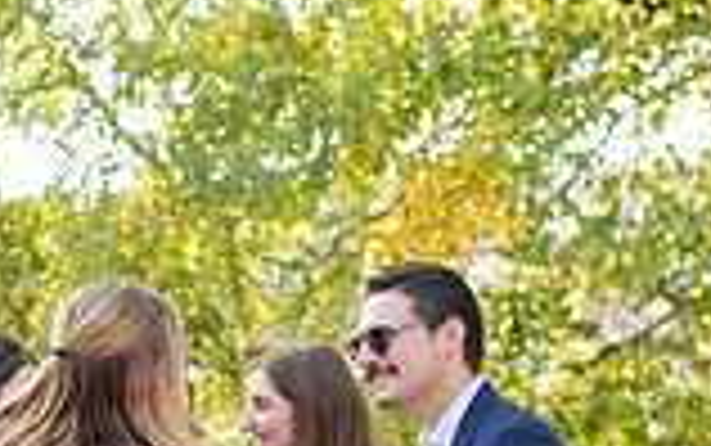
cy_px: 653
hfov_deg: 14.3
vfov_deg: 8.9
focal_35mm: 145
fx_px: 2812
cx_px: 144
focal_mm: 50
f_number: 3.5
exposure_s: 1/640
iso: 800
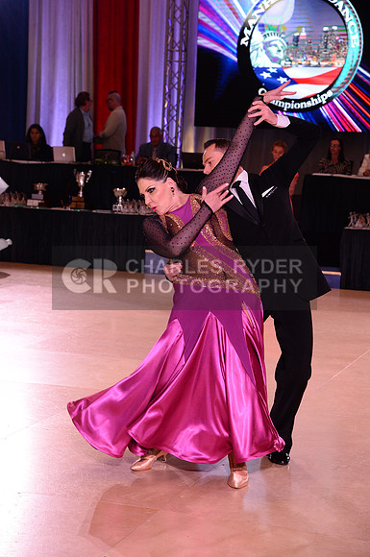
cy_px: 278
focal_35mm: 85
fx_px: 1314
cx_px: 185
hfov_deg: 16.0
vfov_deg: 23.9
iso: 2500
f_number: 6.3
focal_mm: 85
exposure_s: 1/250
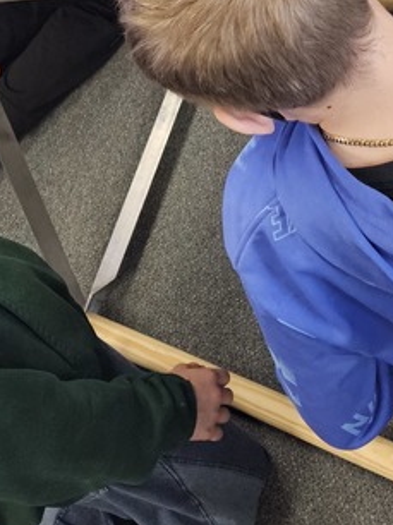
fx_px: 1167
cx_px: 151
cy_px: -250
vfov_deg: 21.5
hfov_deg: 19.1
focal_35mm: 77
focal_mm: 6.3
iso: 500
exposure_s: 1/120
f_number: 1.7
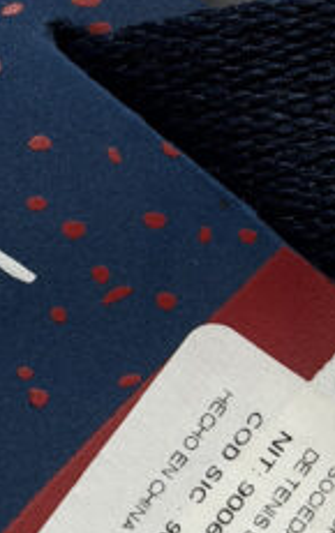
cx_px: -178
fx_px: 2563
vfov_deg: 11.9
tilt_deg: -11.8
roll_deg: +0.8
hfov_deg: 7.3
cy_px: 228
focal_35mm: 176
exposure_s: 1/60
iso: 250
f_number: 1.78
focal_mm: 6.76
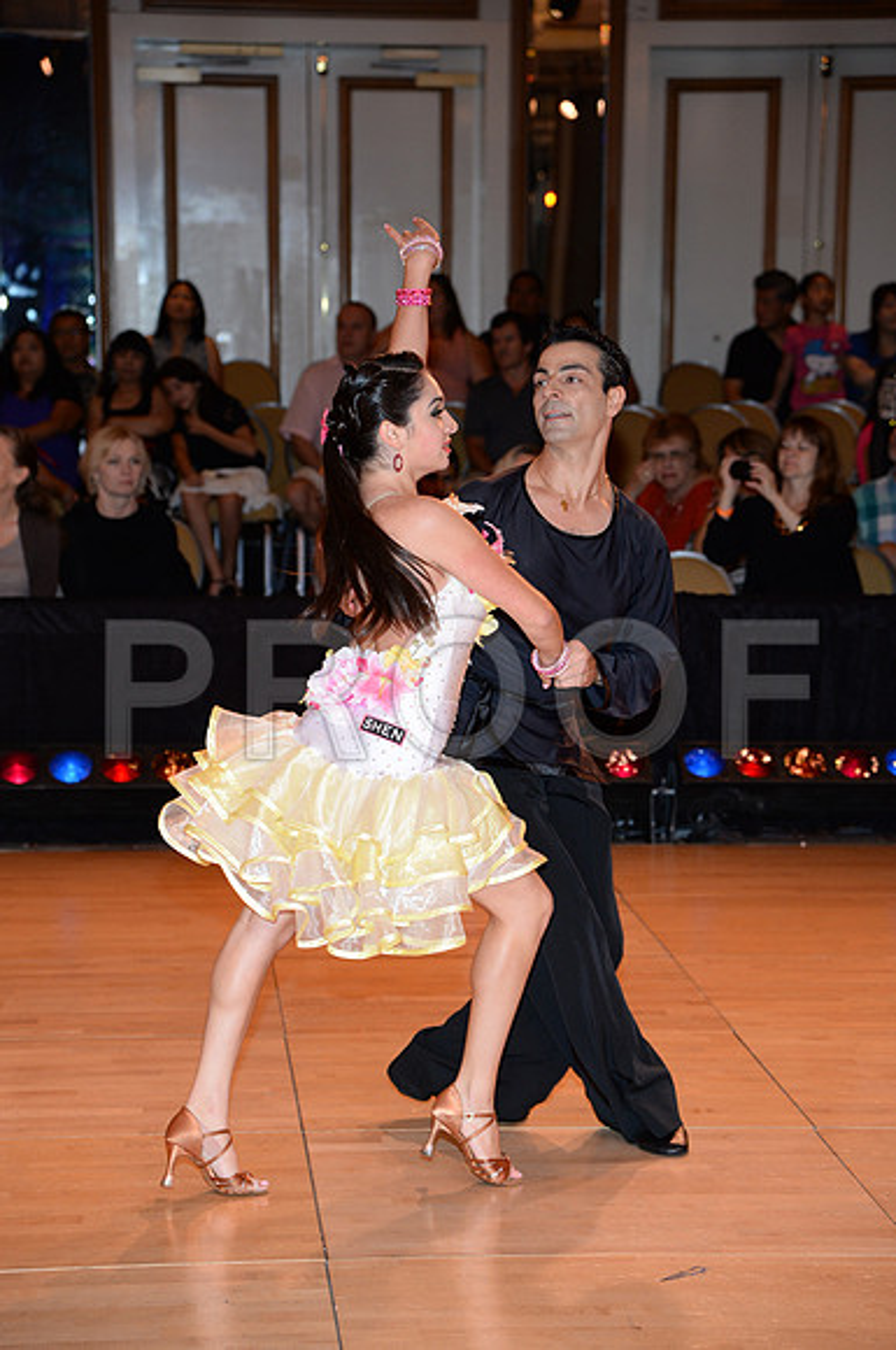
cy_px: 675
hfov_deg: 13.9
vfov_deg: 20.8
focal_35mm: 98
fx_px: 3669
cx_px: 448
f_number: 5
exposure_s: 1/200
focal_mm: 98
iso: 1250
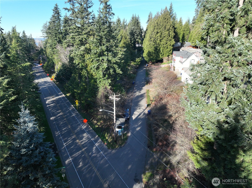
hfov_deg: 71.6
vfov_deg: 56.8
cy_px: 94
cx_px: 126
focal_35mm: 24
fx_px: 175
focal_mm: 12.29
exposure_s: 1/1000
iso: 250
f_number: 2.8
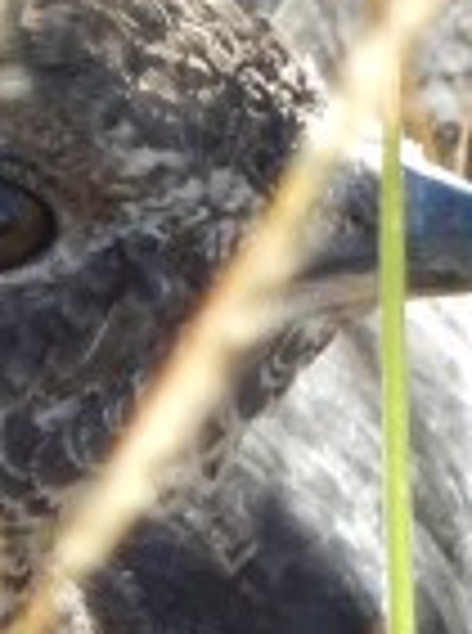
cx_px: 112
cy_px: 508
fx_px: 59850
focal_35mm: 3277
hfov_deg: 0.5
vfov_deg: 0.6
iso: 250
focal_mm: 80.3
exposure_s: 1/125
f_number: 6.3
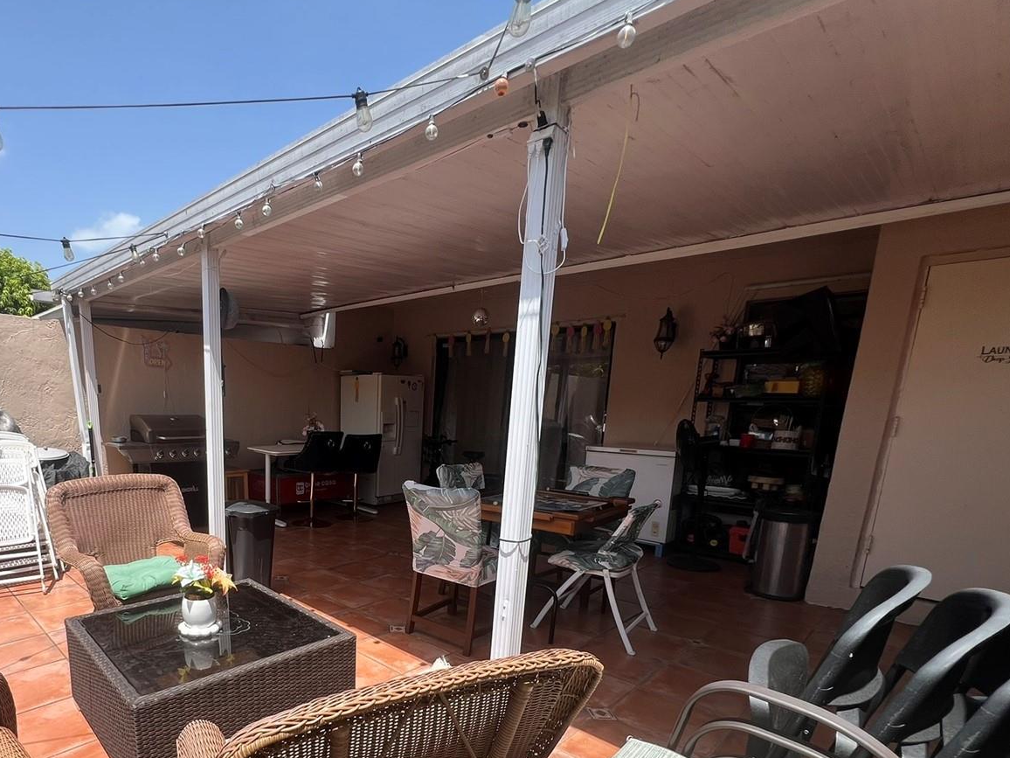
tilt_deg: -11.8
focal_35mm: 18
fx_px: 525
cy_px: 517
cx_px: 345
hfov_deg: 85.0
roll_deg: -0.9
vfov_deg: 69.2
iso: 32
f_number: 1.8
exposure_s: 1/713
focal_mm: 1.57
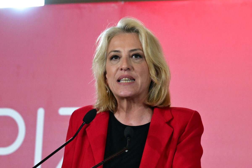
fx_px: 1729
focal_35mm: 247
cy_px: 84
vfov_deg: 5.6
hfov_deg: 8.3
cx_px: 126
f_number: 4.5
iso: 8000
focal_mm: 165
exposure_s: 1/250
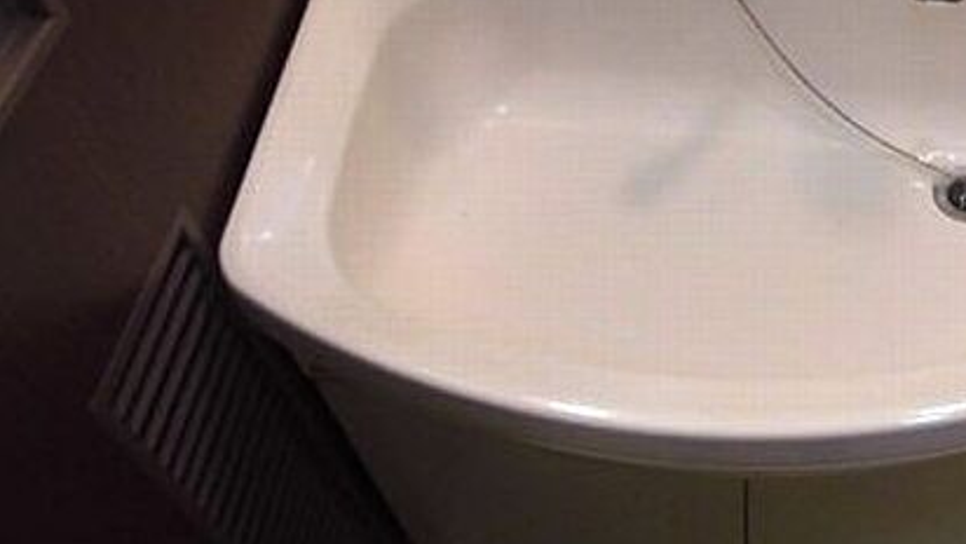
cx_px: 748
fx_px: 1127
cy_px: 63
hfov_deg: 44.5
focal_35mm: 44
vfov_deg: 26.3
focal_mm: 4.6
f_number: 3.5
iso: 400
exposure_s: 1/40
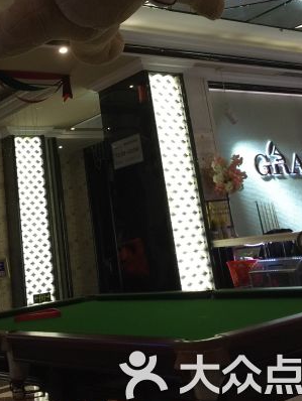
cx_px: 108
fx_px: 593
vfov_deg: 36.1
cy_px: 75
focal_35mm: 51
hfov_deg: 28.5
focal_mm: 4.15
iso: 80
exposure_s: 1/17
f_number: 2.2
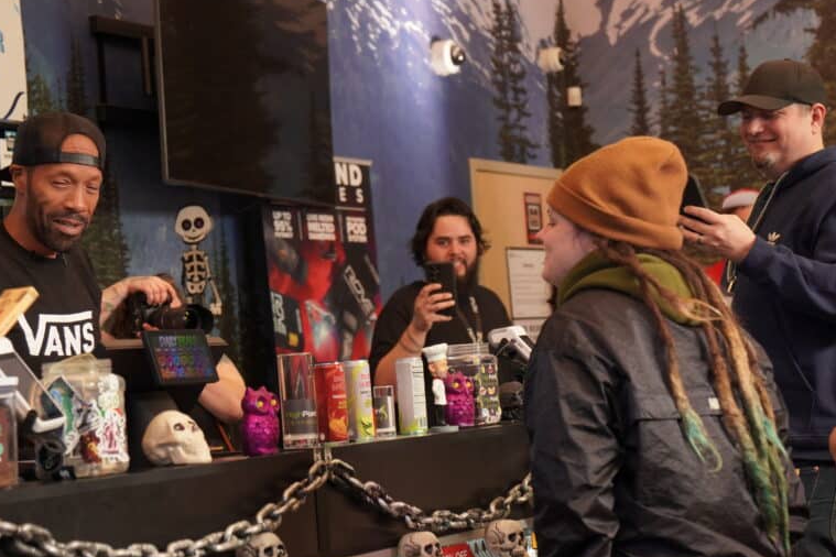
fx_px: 1974
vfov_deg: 16.1
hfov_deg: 23.9
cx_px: 361
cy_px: 274
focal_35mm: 85
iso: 500
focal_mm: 42
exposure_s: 1/160
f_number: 2.8
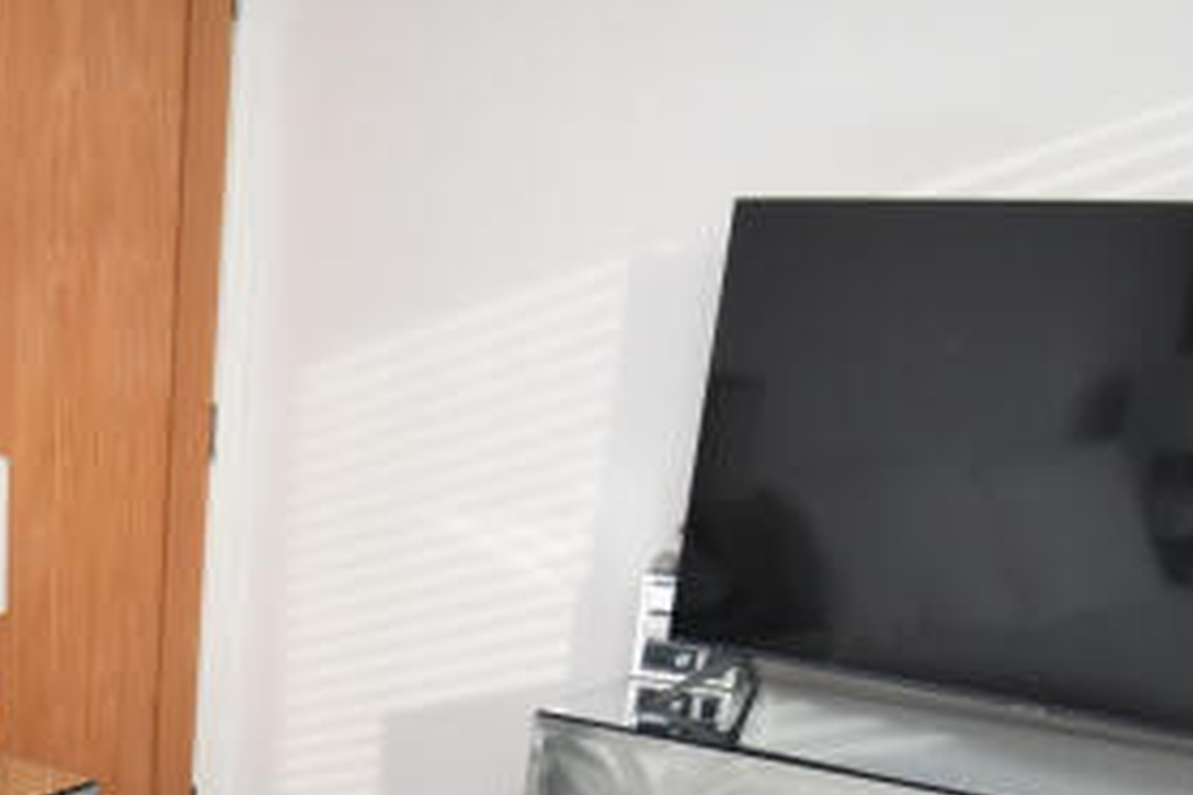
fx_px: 1822
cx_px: -56
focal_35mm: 55
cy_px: 1036
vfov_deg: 22.1
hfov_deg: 32.7
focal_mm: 10
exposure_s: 1/250
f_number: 4.5
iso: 800
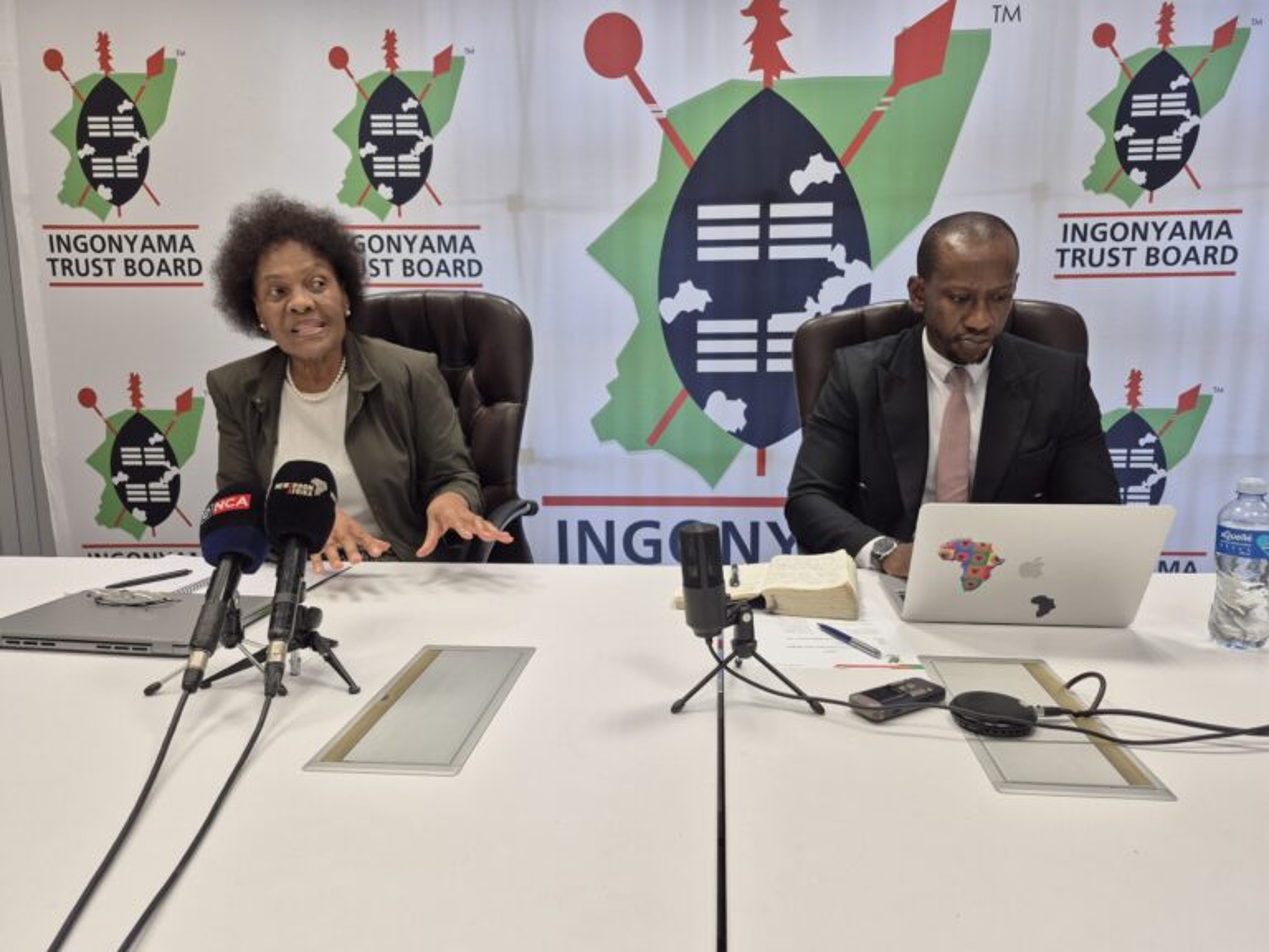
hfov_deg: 73.9
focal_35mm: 23
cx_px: 634
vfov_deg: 58.9
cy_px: 476
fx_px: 843
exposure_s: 1/100
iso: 80
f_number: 1.8
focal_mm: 5.4
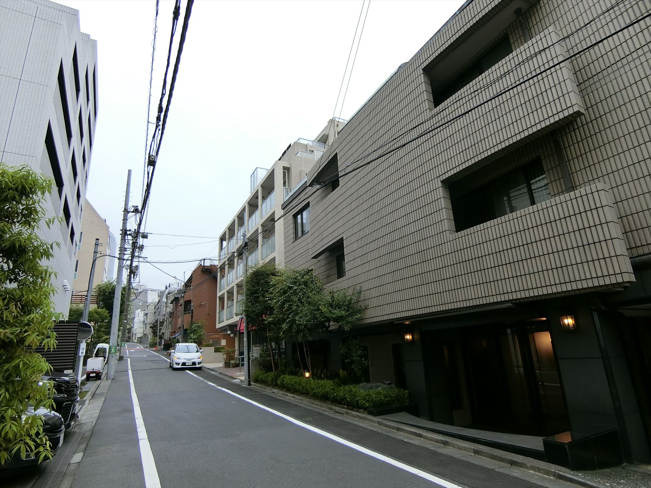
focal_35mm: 19
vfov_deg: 68.7
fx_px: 357
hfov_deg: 84.7
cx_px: 326
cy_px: 244
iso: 80
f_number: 2.7
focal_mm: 4.06
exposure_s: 1/400
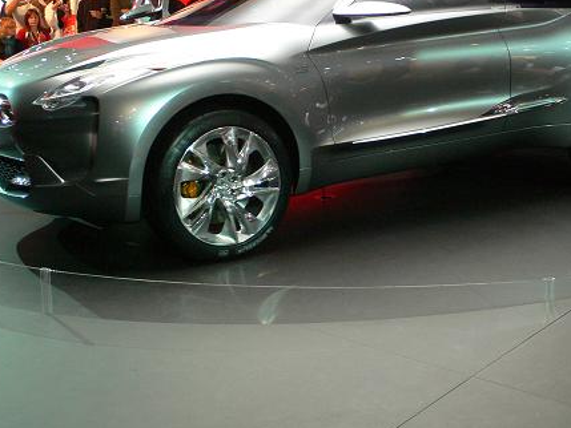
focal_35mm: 57
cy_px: 112
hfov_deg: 33.8
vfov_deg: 25.4
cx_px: 310
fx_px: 940
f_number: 2.8
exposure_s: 1/30
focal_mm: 6.3
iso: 125
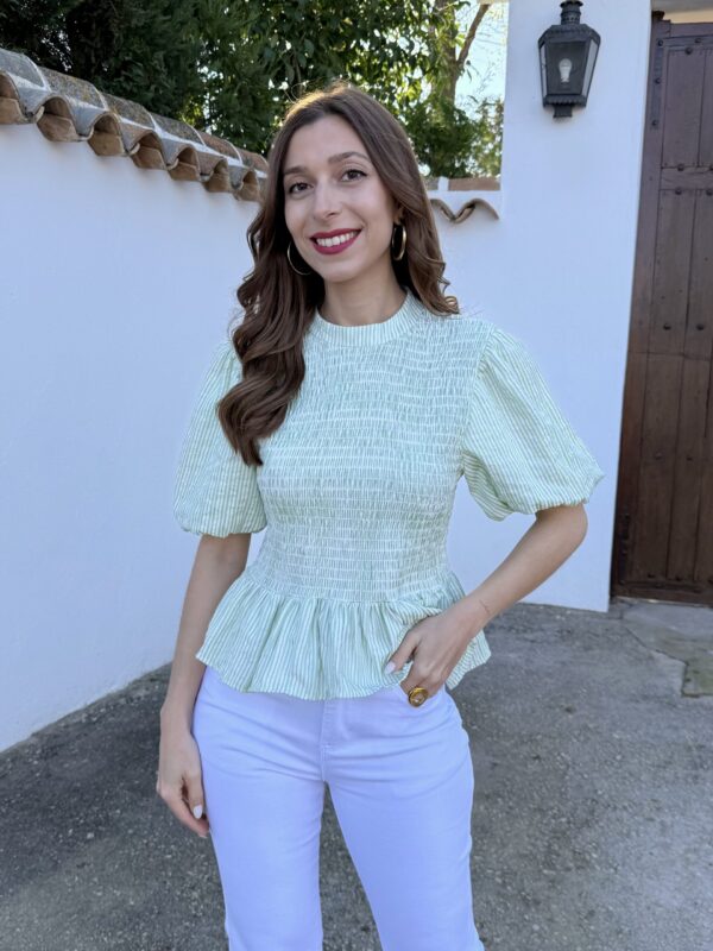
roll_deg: -1.5
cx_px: 356
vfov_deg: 71.6
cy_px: 476
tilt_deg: -11.0
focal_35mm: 24
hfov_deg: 56.8
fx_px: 659
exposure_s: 1/722
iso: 80
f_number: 1.78
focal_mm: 6.76
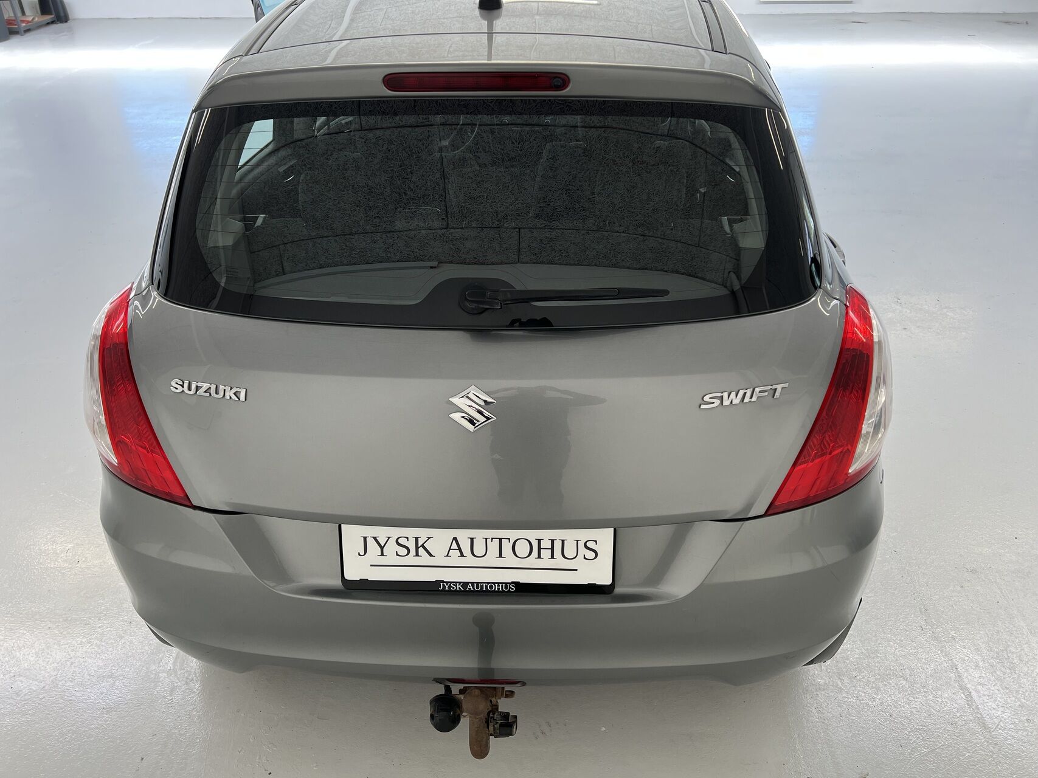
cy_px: 389
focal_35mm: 26
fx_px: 780
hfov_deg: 67.3
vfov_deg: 53.1
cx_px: 519
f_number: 1.5
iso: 50
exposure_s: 1/100
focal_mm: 5.7
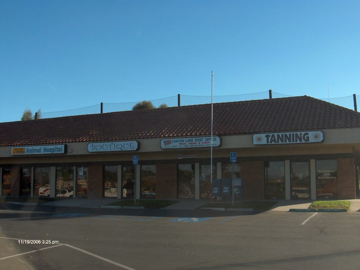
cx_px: 180
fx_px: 406
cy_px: 135
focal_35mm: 39
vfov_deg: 36.8
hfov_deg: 47.9
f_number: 4.8
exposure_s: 1/227
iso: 100
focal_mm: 8
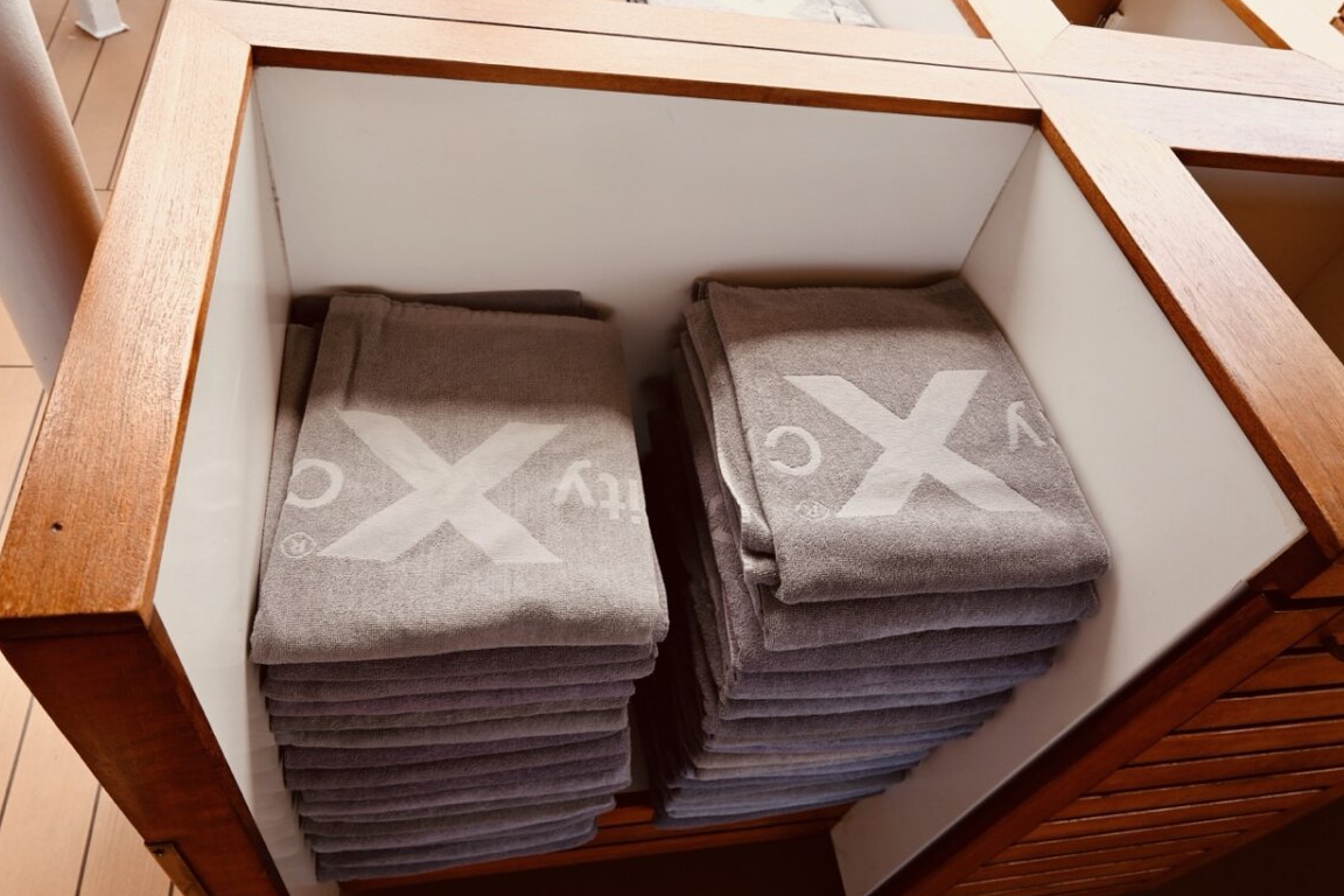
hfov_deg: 71.5
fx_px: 933
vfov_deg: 51.3
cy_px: 443
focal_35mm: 25
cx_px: 686
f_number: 5.6
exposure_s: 1/250
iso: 200
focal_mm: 16
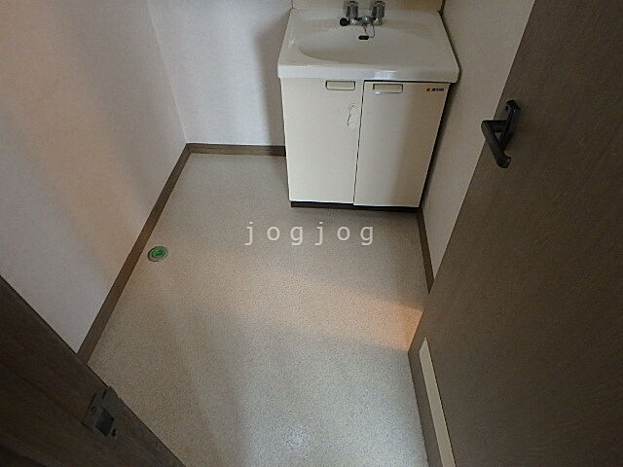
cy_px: 234
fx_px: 378
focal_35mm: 21
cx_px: 312
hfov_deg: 79.0
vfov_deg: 63.4
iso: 500
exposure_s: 1/30
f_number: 3.5
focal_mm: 3.7
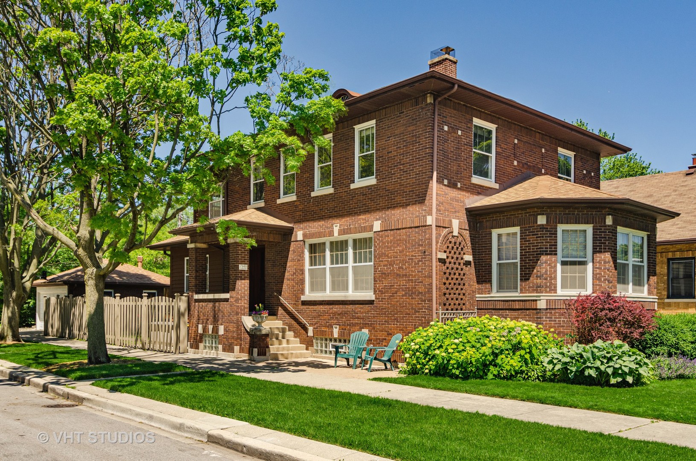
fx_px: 579
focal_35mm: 30
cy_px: 230
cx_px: 348
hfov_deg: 62.0
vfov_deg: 43.4
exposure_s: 1/200
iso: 200
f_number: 8
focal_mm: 20
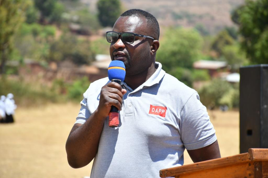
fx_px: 1563
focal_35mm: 210
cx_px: 134
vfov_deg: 6.5
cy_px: 89
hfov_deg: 9.8
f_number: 5.6
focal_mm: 140
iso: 200
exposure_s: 1/640
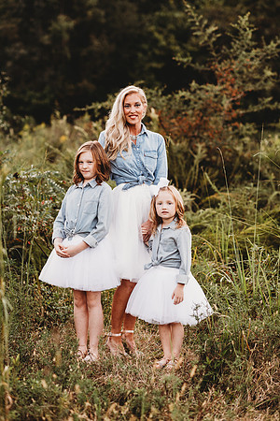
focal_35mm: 85
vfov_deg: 23.9
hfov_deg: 16.1
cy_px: 210
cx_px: 140
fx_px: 992
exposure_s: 1/200
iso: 125
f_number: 2.2
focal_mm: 85
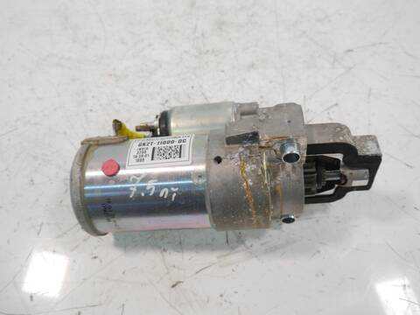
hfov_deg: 60.0
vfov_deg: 46.8
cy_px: 158
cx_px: 210
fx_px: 364
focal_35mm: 30
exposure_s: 1/60
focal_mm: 15
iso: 400
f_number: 3.5
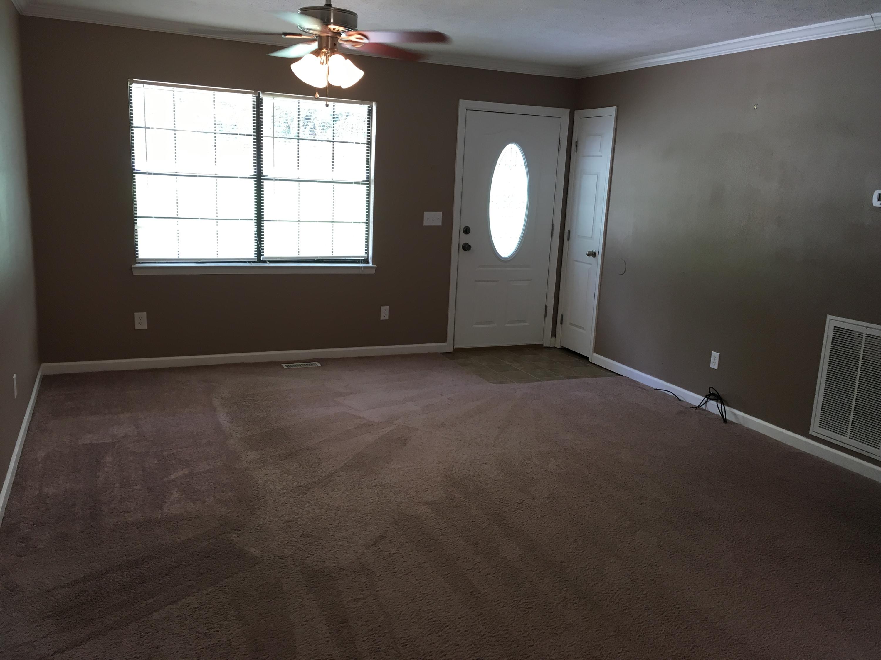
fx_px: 738
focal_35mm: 29
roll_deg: -2.0
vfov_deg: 48.2
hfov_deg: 61.7
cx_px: 440
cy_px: 330
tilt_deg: -11.8
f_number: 2.2
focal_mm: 4.15
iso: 50
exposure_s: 1/30
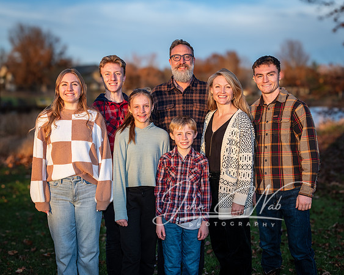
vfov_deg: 32.5
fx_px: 472
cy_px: 141
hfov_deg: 40.0
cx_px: 186
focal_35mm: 46
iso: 400
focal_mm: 38
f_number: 4
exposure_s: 1/500
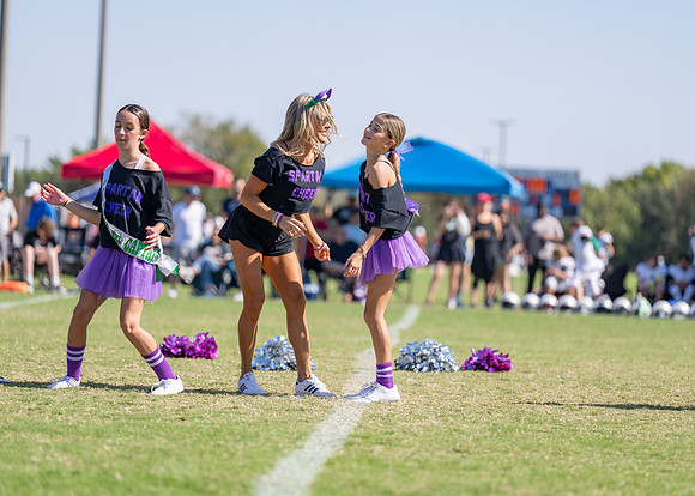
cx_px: 348
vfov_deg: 8.3
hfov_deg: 11.6
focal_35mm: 173
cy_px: 248
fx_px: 3412
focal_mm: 165
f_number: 2.8
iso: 320
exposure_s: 1/6400
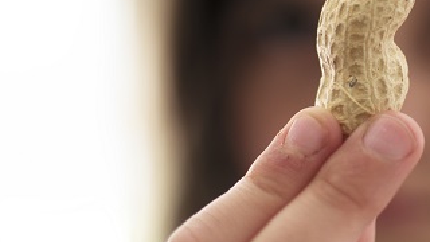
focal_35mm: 104
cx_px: 372
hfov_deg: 20.2
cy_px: 25
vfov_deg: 11.6
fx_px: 1186
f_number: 2
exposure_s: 1/50
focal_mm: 35
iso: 100
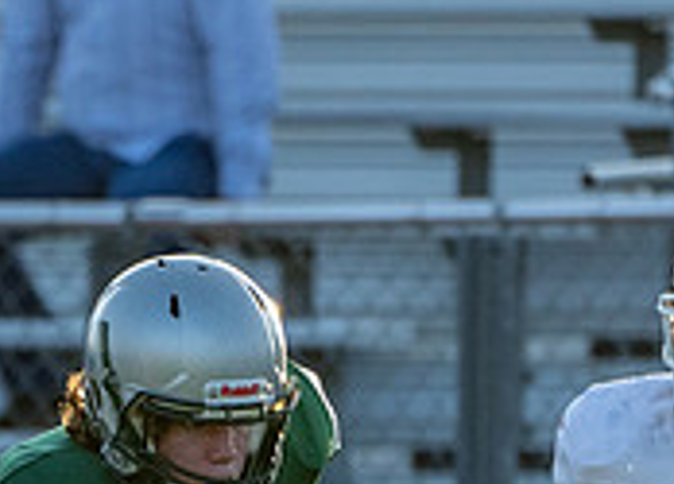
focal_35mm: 2001
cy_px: 705
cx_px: 18
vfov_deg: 0.7
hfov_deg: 1.0
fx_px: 38378
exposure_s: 1/1250
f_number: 5.6
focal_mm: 400
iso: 800
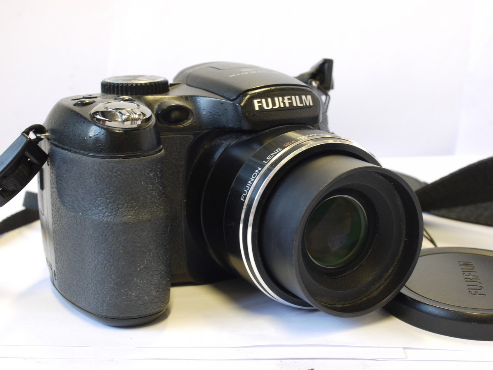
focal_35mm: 60
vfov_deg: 24.4
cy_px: 185
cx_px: 246
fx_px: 855
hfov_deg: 32.2
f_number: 9
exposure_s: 1/10
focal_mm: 30
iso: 400
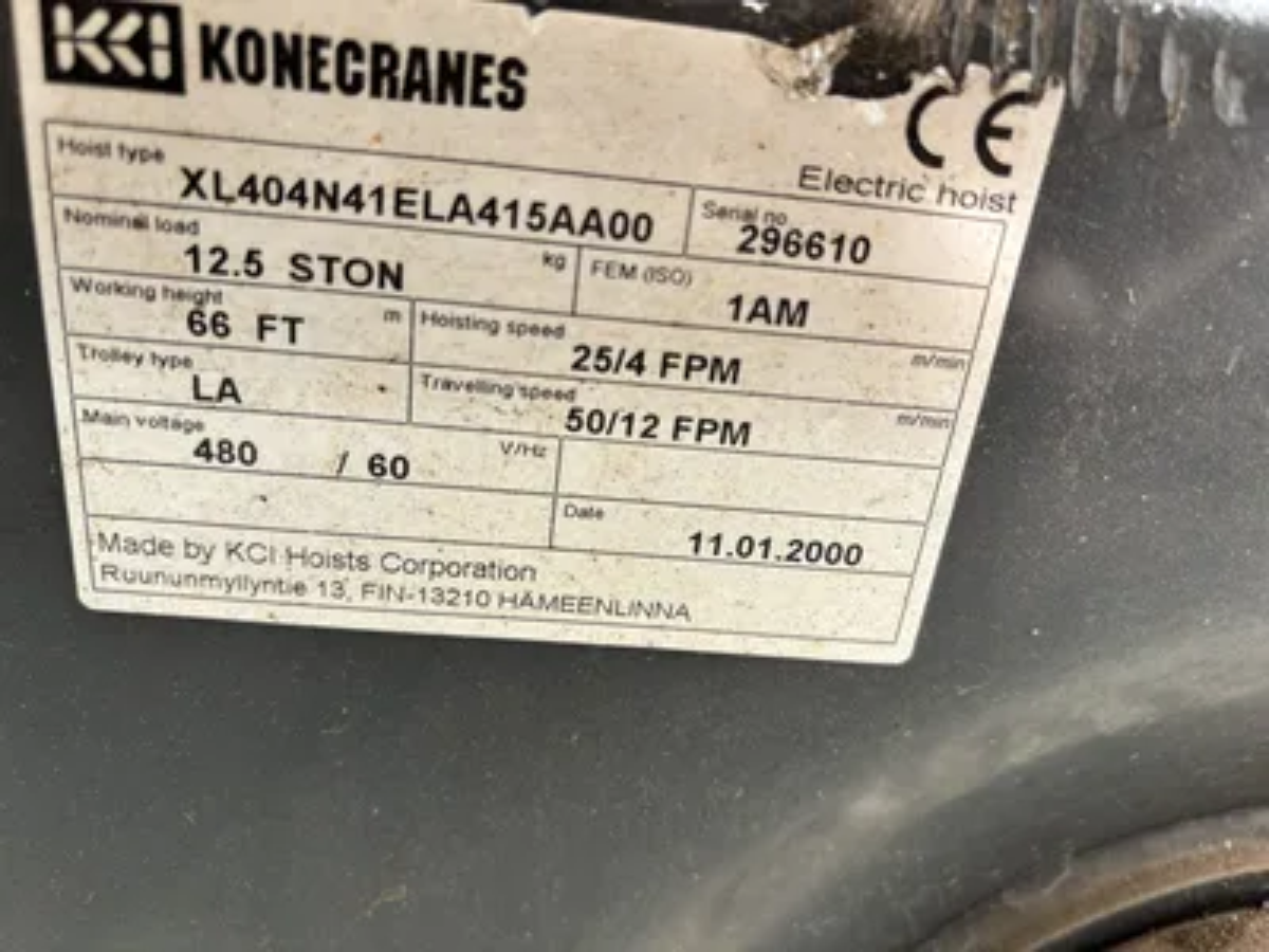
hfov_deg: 67.3
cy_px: 476
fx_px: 953
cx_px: 634
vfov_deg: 53.1
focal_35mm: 26
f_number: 1.6
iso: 40
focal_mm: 5.96
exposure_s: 1/180
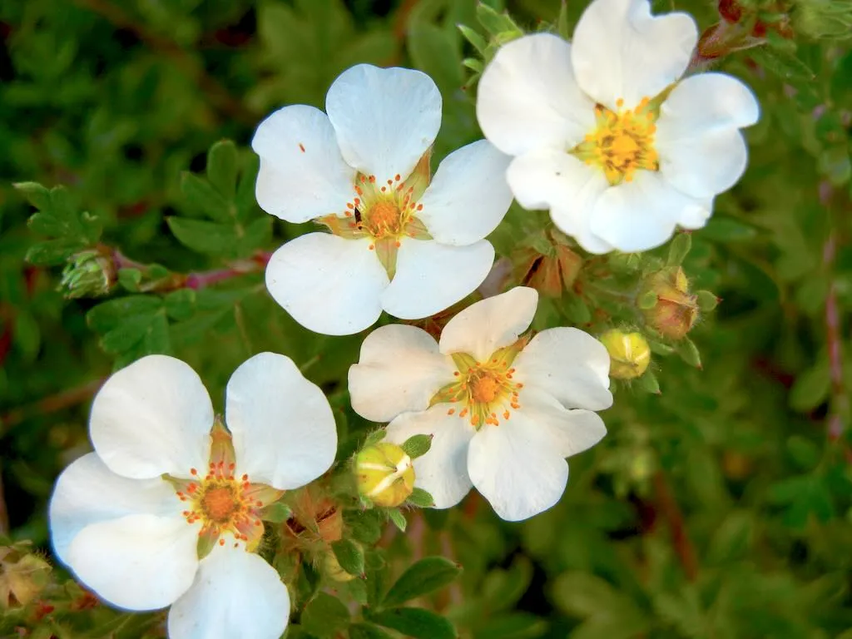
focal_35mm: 77
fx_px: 1895
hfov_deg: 25.3
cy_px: 320
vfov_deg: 19.1
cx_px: 426
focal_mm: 13.9
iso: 160
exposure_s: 1/52
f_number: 4.3
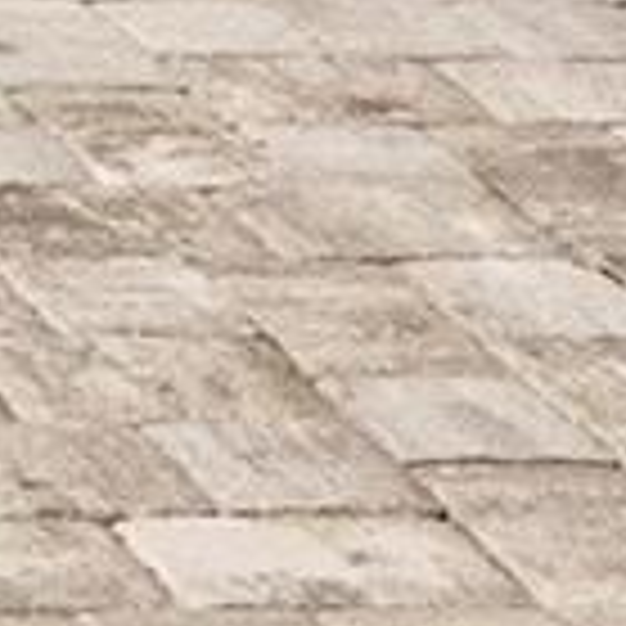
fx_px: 5217
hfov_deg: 5.7
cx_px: -2022
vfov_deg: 6.1
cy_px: -1500
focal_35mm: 255
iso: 400
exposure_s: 1/1600
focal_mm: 26
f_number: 8
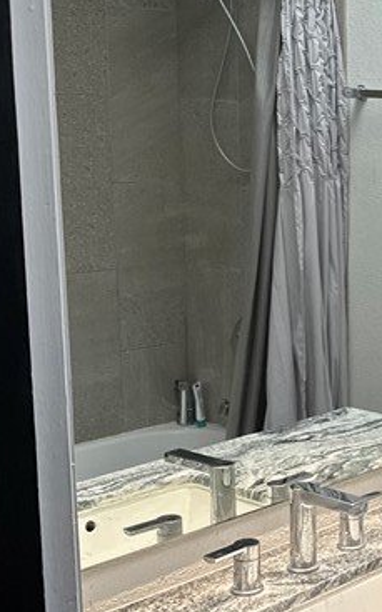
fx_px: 1184
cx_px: 569
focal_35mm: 71
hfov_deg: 16.7
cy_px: 339
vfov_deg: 29.0
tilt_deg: -12.8
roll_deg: -2.0
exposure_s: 1/120
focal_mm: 6.86
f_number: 1.78
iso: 80
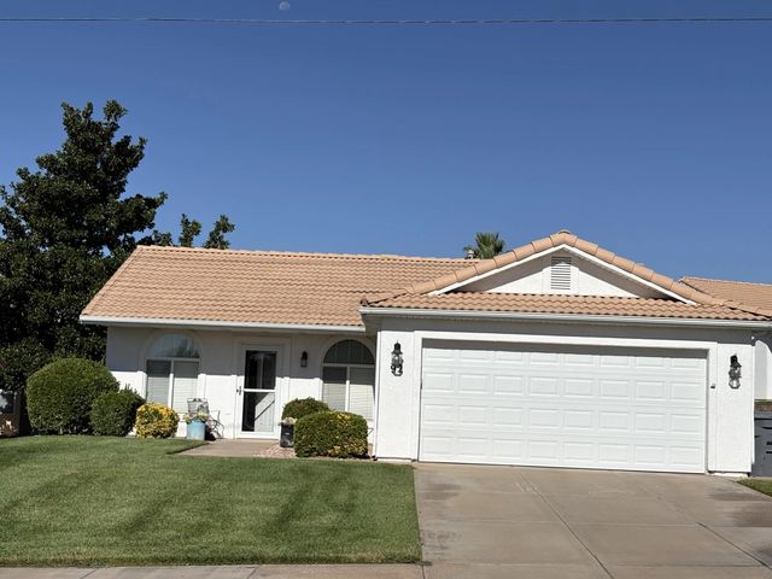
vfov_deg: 28.0
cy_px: 290
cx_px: 386
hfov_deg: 36.8
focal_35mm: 52
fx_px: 1160
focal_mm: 5.96
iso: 25
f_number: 1.6
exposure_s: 1/5814
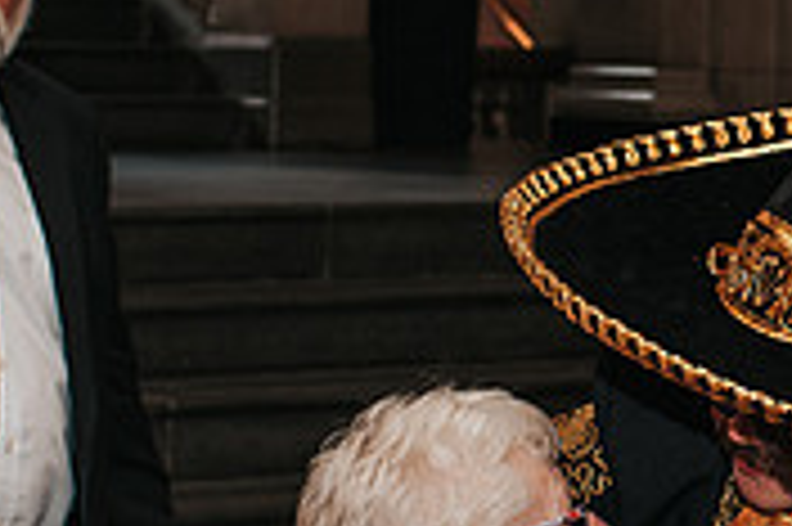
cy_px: 254
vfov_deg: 9.0
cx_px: 898
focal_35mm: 153
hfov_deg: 13.1
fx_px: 3363
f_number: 4
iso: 1000
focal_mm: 35
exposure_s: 1/160
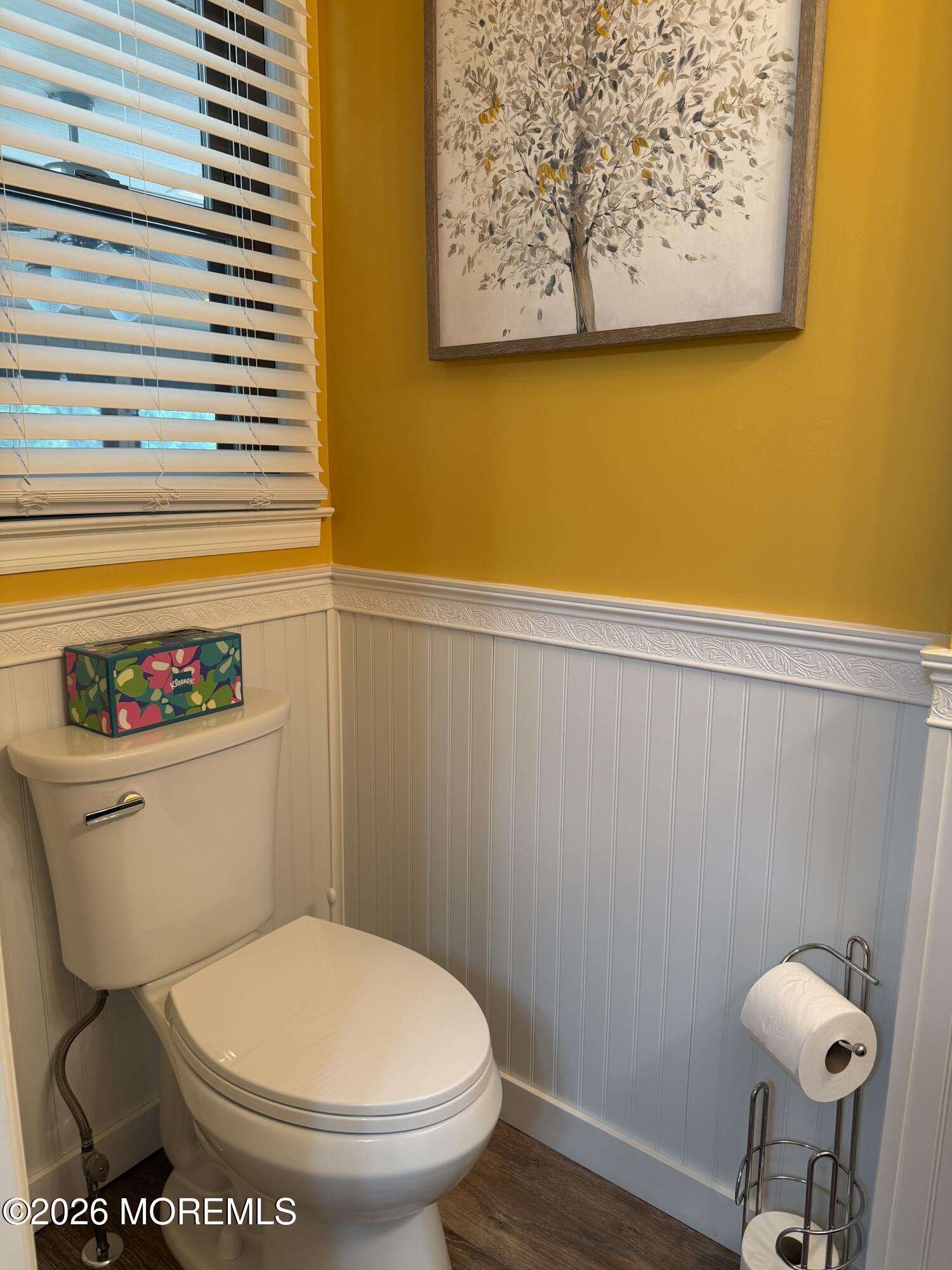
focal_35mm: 24
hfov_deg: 56.8
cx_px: 476
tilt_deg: -11.1
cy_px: 635
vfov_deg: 71.6
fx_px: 880
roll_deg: -0.7
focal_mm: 6.76
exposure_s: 1/60
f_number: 1.78
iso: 100
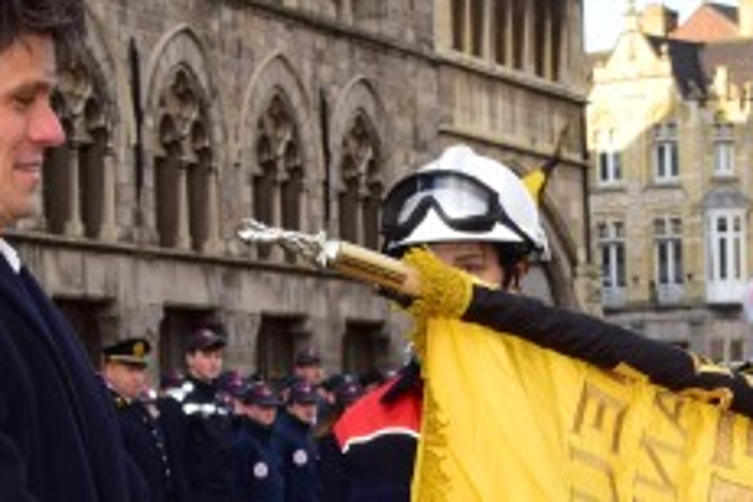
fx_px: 3325
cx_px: 613
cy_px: 606
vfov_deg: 8.5
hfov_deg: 12.9
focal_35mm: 159
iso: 400
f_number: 9
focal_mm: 34
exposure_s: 1/200
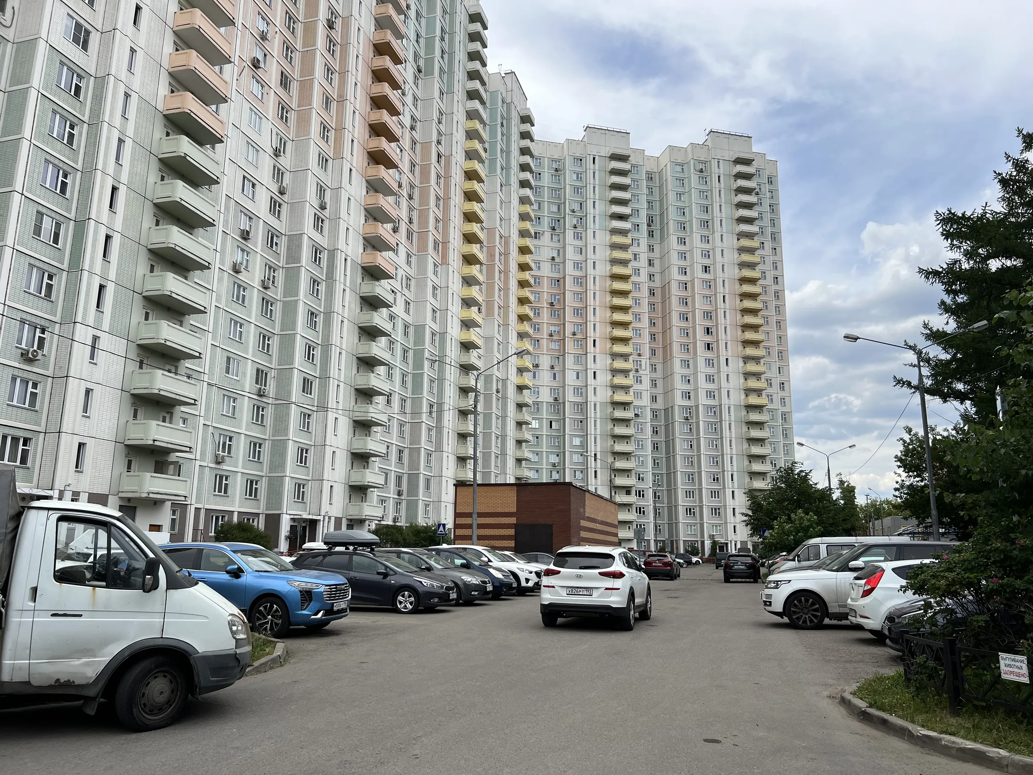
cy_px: 388
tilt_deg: +12.8
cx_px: 516
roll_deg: -0.6
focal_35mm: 26
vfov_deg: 53.1
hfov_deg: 67.3
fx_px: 776
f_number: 1.5
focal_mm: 5.7
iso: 50
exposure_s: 1/3968
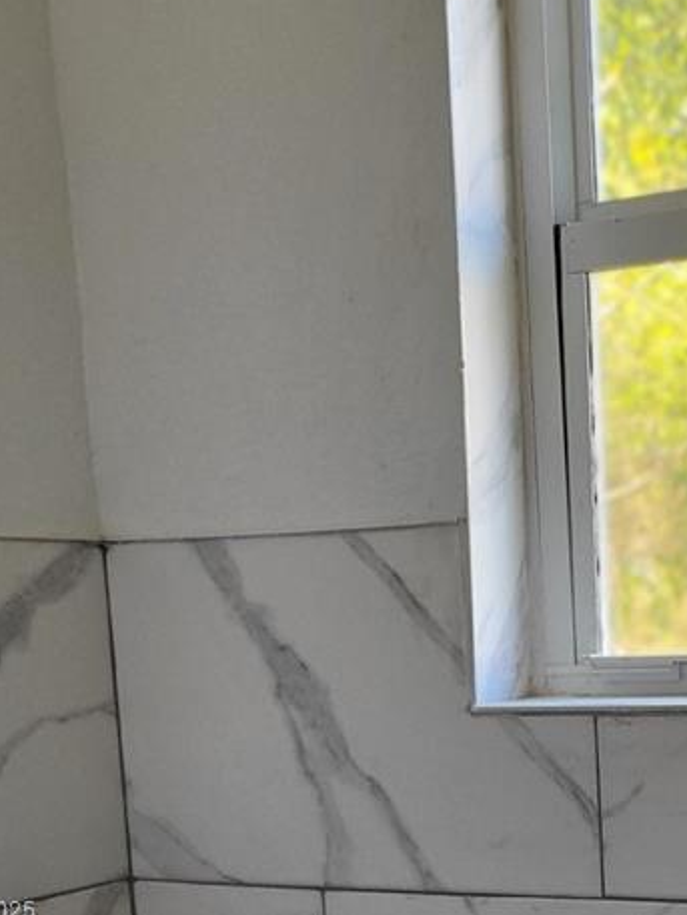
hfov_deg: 22.9
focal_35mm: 63
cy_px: 913
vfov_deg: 28.8
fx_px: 1666
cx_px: 571
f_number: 1.8
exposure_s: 1/120
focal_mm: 5
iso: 160
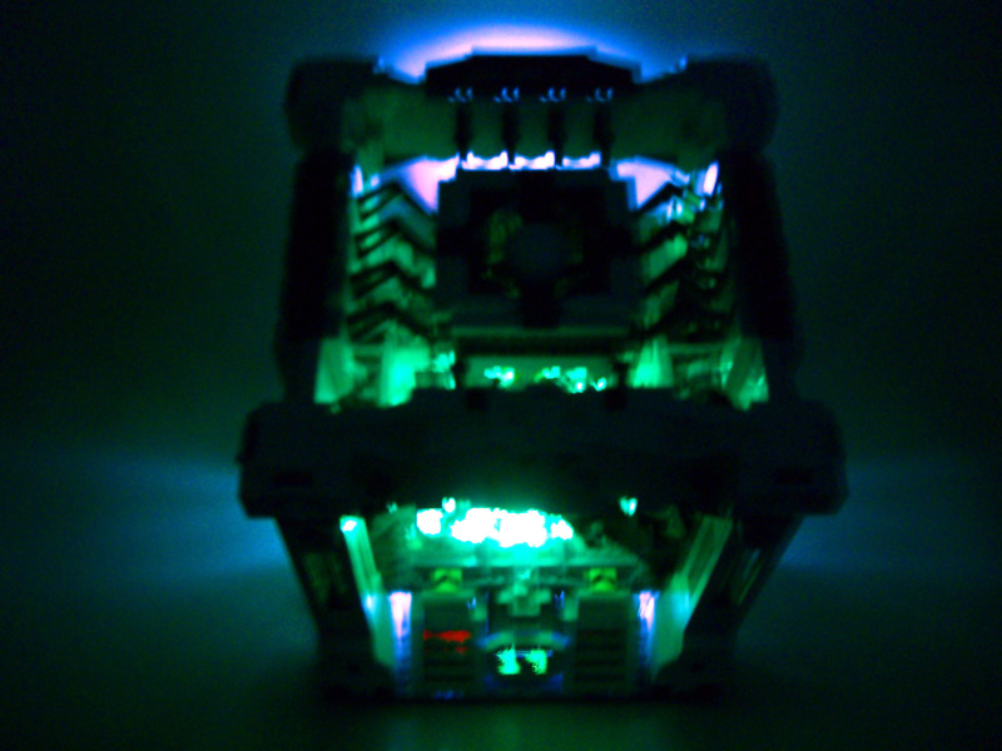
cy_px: 376
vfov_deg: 37.7
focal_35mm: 38
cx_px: 501
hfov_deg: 49.0
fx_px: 1100
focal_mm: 7.9
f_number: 2.8
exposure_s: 2
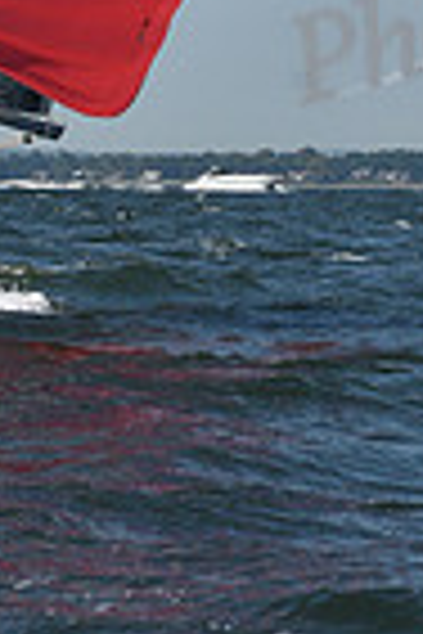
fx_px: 5058
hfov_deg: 4.8
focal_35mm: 287
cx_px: 61
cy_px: -638
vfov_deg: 6.9
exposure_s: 1/1250
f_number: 9
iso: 250
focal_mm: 70
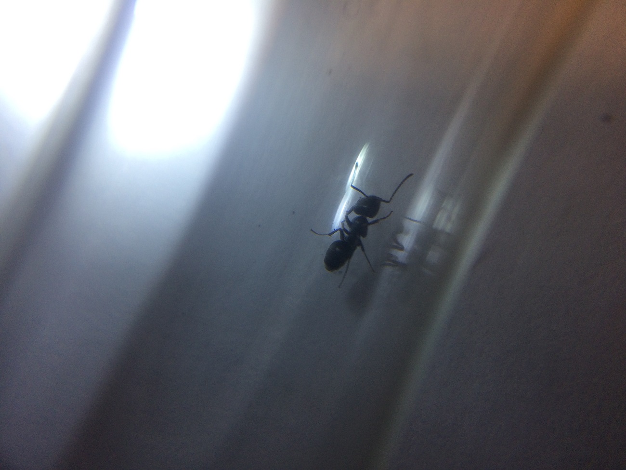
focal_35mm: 29
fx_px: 524
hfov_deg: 61.7
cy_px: 235
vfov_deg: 48.2
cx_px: 313
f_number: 2.2
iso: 50
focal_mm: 4.15
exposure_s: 1/50
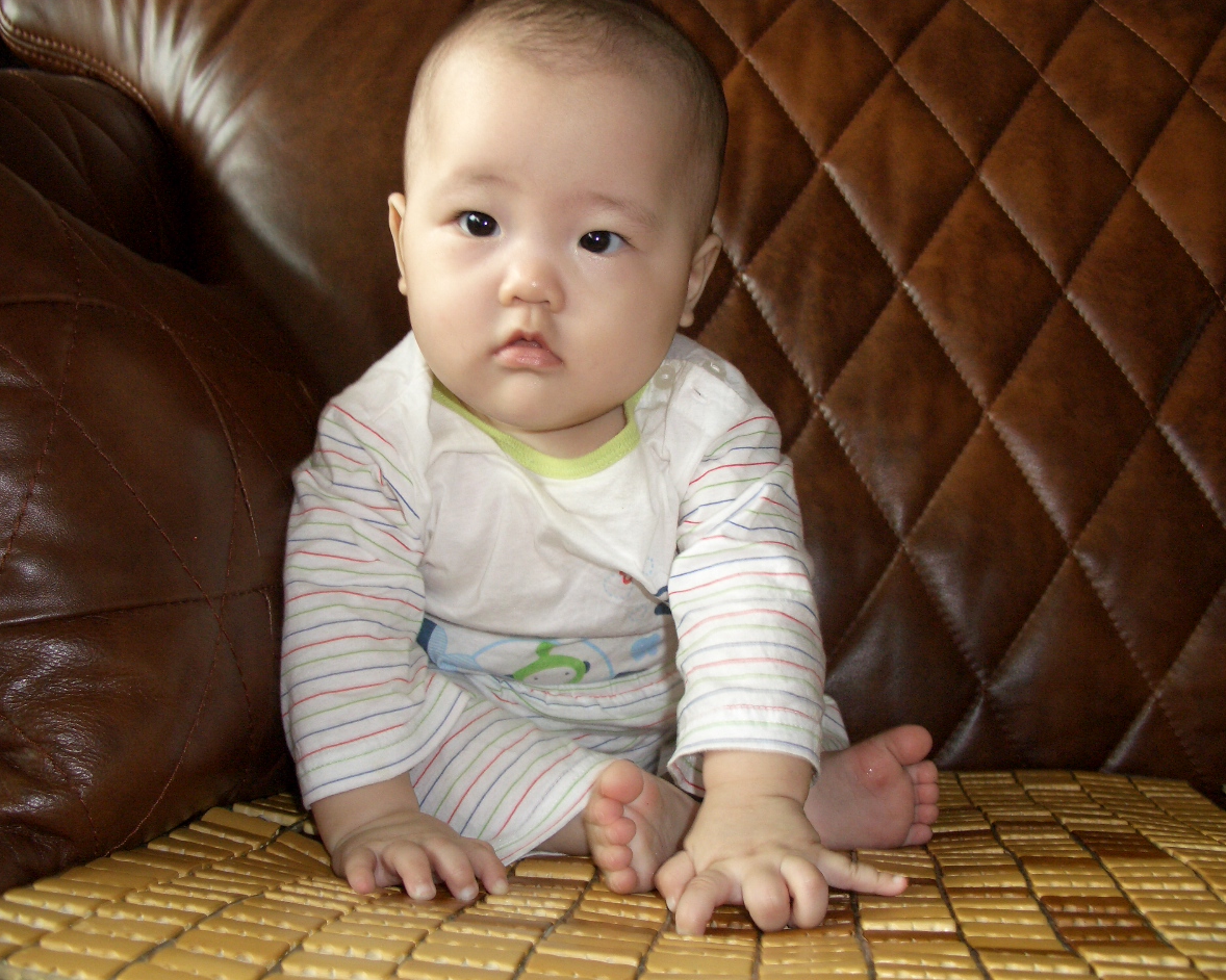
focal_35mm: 35
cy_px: 490
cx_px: 577
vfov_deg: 42.2
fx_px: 1270
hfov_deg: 51.5
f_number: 2.8
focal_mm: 7.1
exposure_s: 1/60
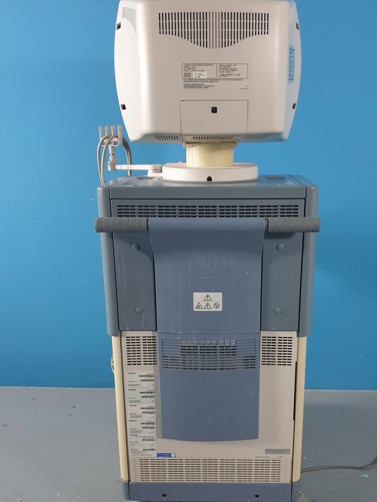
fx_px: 494
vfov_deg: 53.7
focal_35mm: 34
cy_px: 294
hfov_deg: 41.7
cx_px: 214
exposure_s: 1/50
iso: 160
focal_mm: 4.3
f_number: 1.5
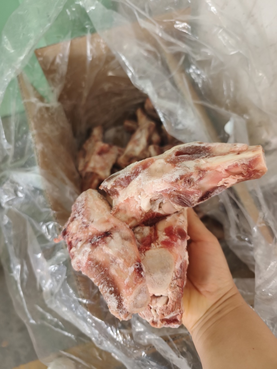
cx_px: 138
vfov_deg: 73.9
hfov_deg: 58.9
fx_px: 245
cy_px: 184
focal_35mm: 23
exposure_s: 1/84.4
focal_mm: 6.06
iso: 400
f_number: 1.6
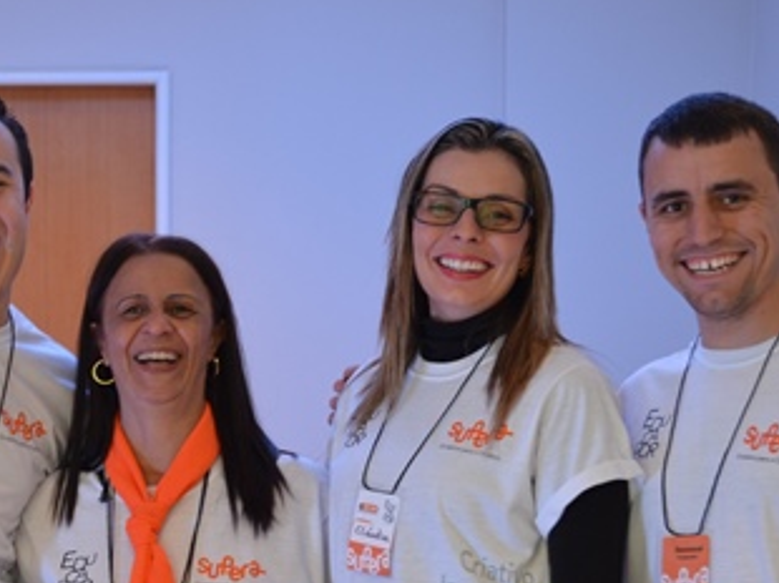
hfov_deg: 18.1
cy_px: 425
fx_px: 2406
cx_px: 95
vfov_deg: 13.8
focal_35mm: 107
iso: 800
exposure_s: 1/30
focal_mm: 36
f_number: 5
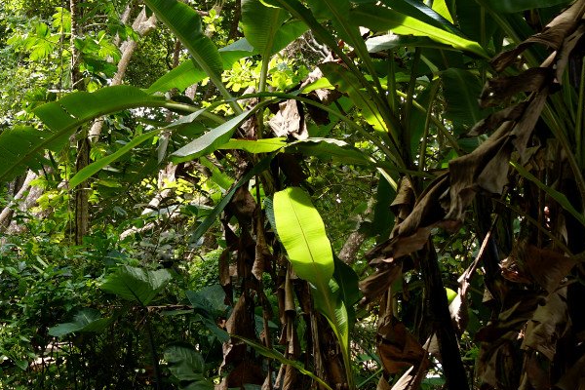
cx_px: -13
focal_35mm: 60
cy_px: 60
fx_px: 975
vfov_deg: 22.2
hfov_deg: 30.8
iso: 100
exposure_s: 1/60
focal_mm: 16
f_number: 5
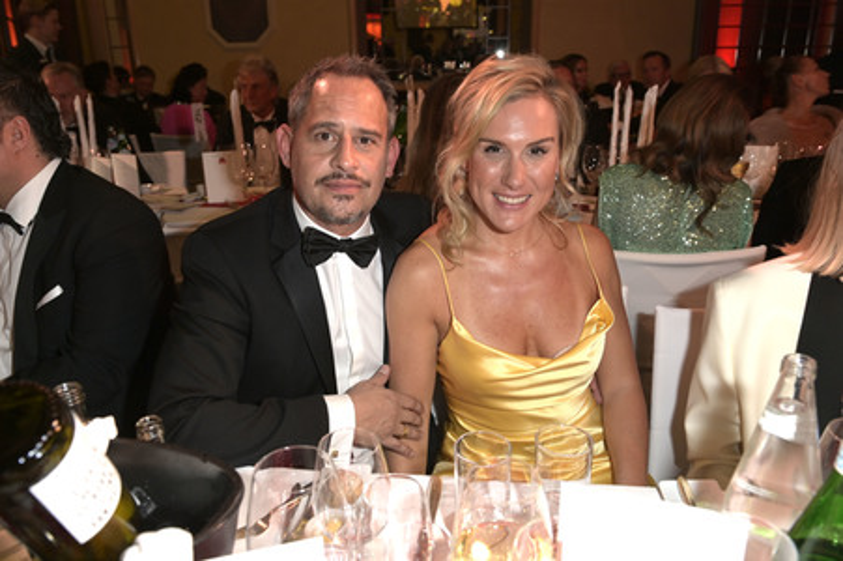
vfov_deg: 44.9
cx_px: 422
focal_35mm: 29
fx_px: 679
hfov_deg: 63.7
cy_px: 280
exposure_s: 1/100
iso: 1000
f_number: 5.6
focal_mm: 29
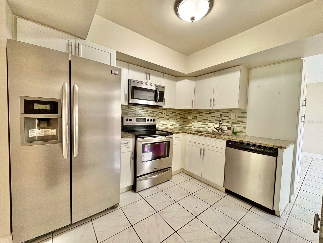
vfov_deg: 85.7
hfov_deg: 102.1
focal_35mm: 14
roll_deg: -1.7
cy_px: 122
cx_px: 162
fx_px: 131
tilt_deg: -2.8
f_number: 2.2
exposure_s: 1/60
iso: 250
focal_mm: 2.22
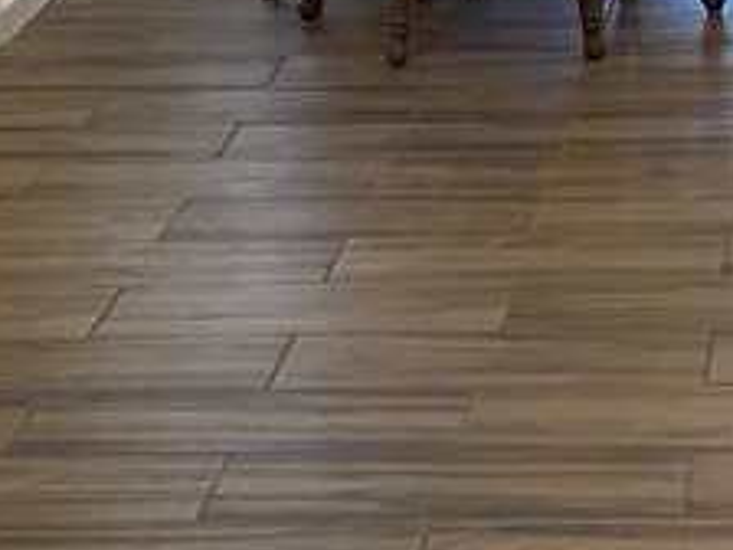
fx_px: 2520
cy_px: -49
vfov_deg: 12.3
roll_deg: +3.2
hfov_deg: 16.4
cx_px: 641
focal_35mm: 119
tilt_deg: -17.6
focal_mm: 4.25
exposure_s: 1/60
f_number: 1.8
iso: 200
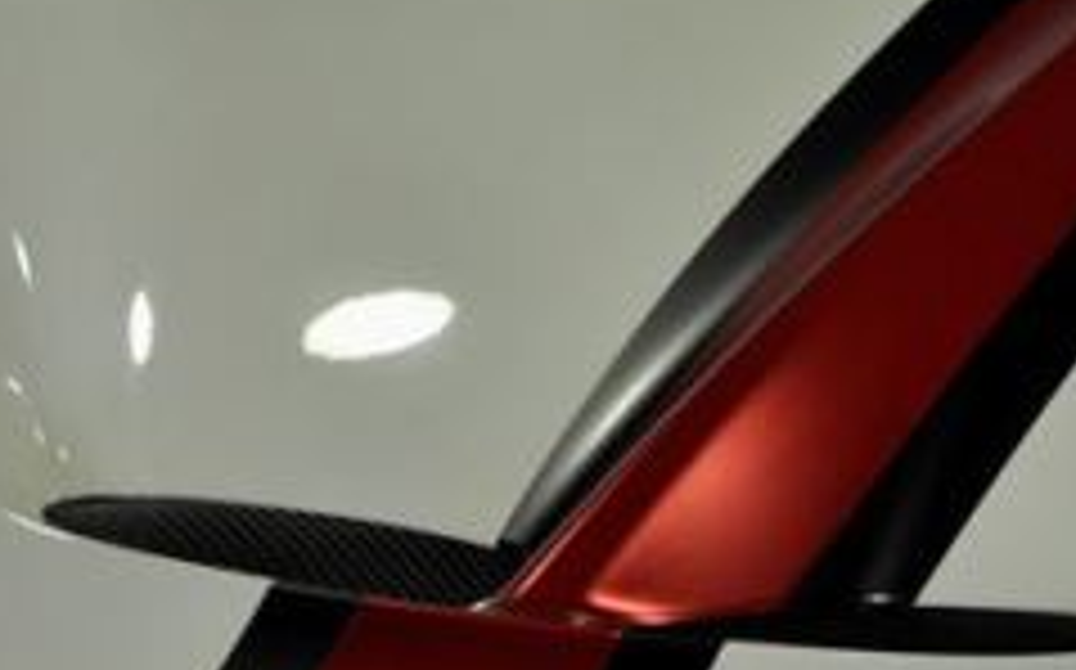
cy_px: 375
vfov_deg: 4.4
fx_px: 8791
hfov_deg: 7.0
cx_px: 788
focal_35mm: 300
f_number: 5.6
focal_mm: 80
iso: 500
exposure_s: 1/50
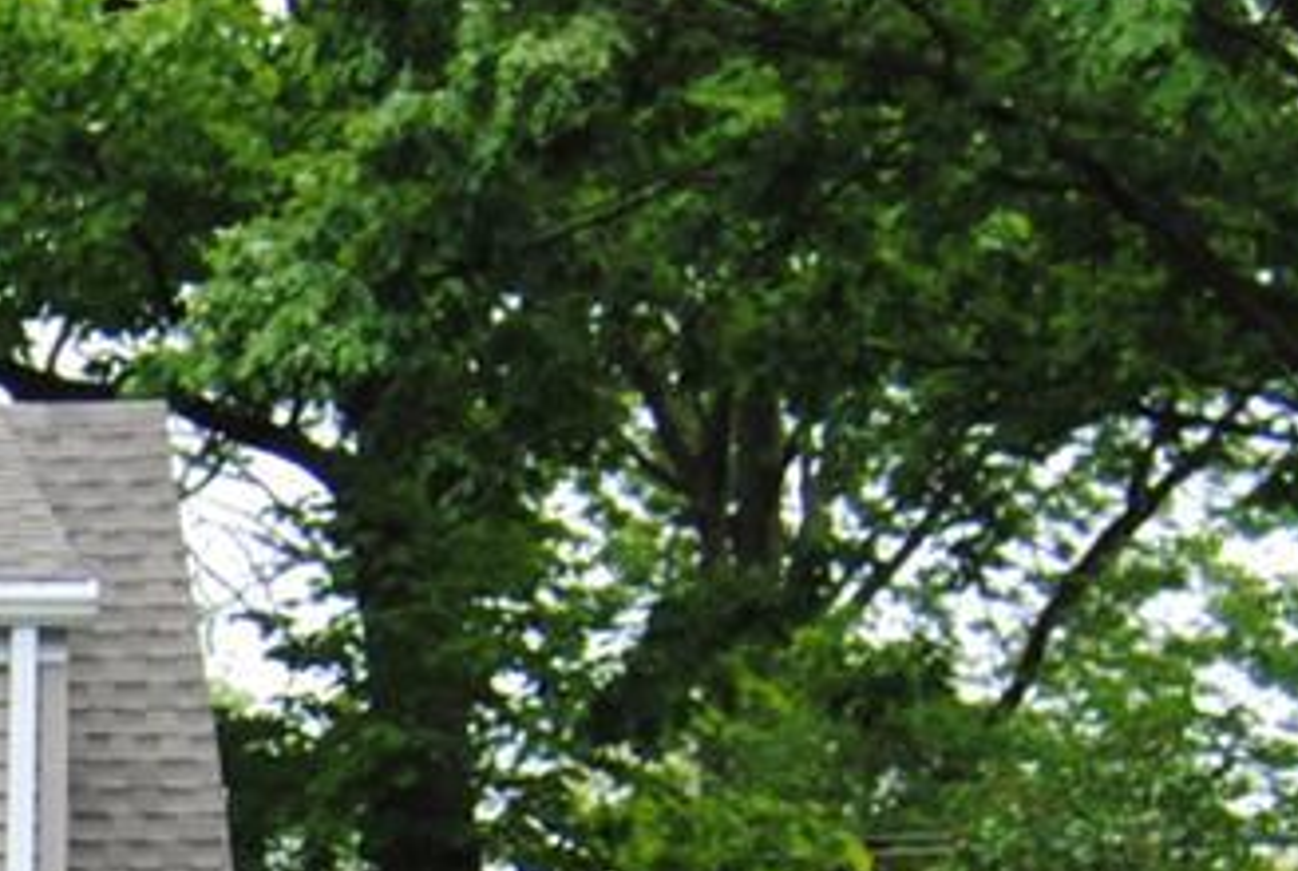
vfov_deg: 5.9
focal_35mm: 225
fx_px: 8127
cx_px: -1626
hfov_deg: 8.5
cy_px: 2162
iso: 100
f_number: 5.6
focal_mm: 24
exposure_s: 1/125
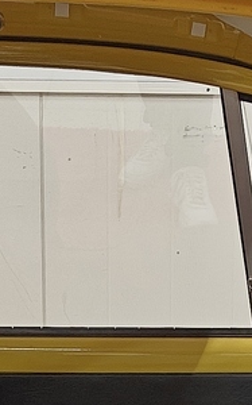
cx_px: 193
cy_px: 662
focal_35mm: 163
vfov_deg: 12.1
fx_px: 1795
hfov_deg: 8.0
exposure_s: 1/51
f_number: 1.8
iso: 80
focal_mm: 5.59
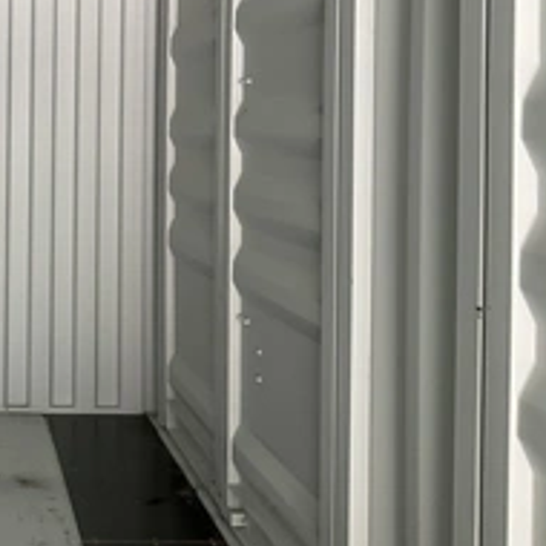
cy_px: 132
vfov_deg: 31.1
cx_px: -26
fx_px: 964
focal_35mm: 54
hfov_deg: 29.1
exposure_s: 1/60
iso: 160
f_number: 1.8
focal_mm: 3
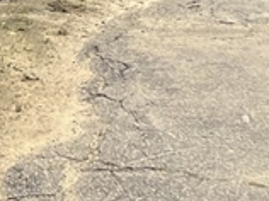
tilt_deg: +3.9
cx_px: -298
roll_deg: +0.0
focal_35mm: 169
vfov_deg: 7.5
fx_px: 1311
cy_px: -438
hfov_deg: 10.6
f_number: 1.5
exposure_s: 1/5587
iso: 50
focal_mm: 5.7
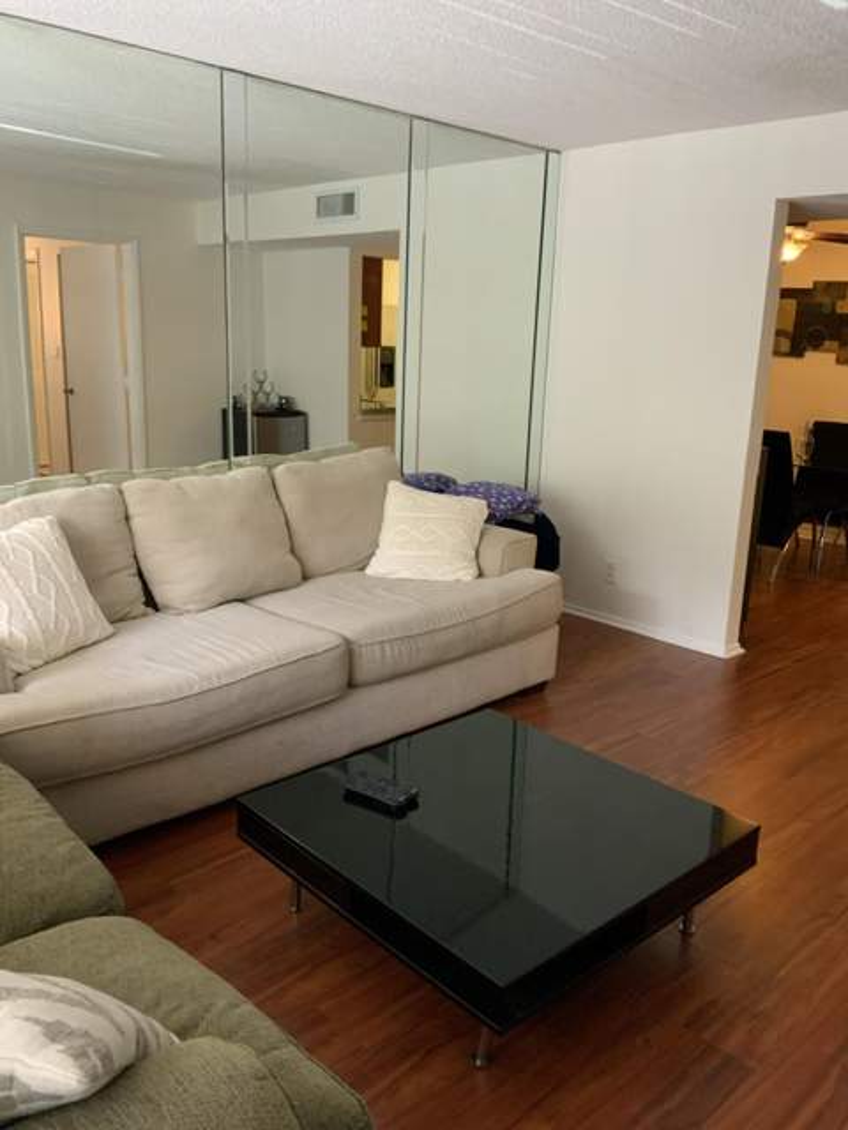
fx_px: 947
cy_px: 565
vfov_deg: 61.7
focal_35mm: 29
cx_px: 424
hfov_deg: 48.2
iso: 250
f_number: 1.8
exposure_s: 1/60
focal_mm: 3
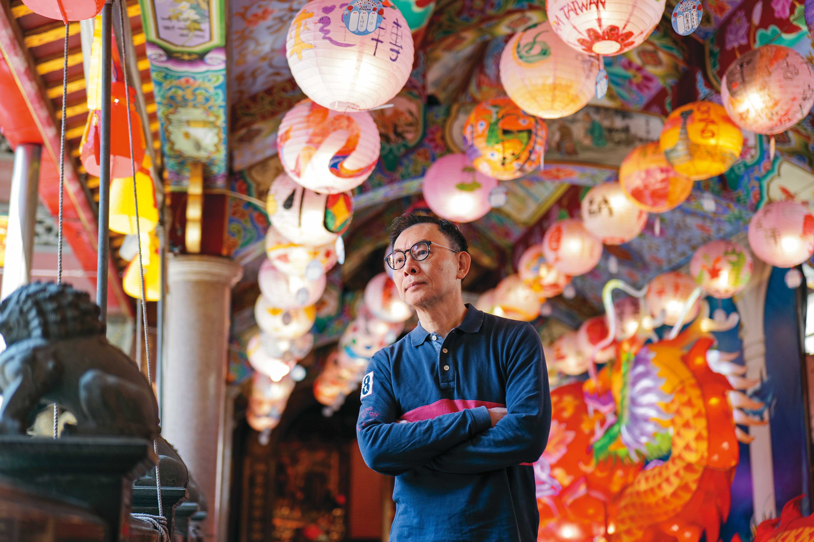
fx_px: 1130
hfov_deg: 39.6
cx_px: 407
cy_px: 271
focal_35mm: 50
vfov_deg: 27.0
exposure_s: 1/640
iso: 640
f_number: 2
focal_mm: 50
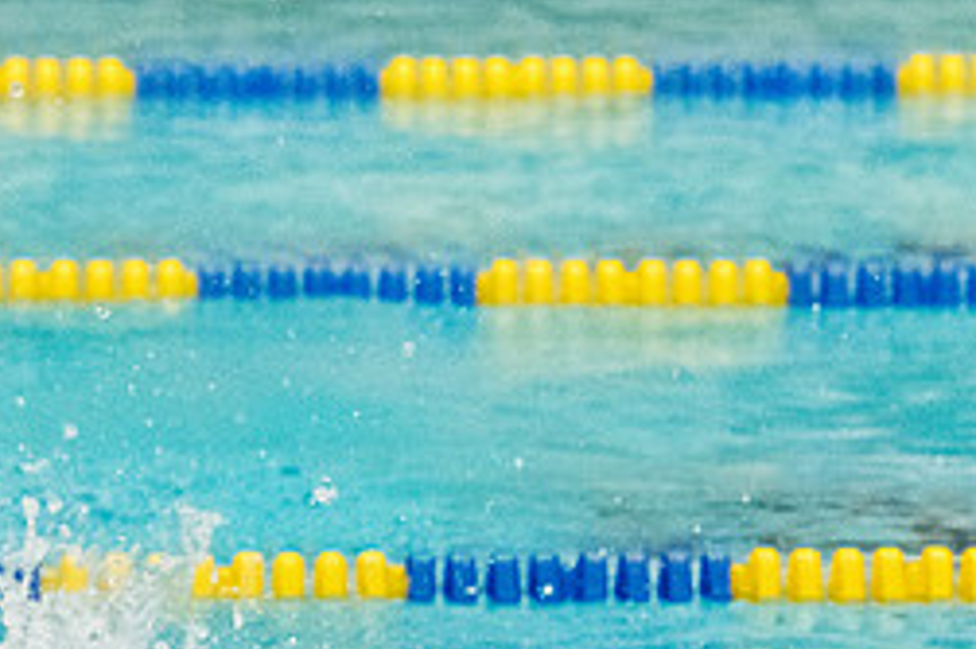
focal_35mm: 502
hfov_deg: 4.1
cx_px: -97
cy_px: 742
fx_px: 13600
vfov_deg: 2.7
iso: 8000
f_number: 4.5
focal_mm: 145
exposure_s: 1/1250
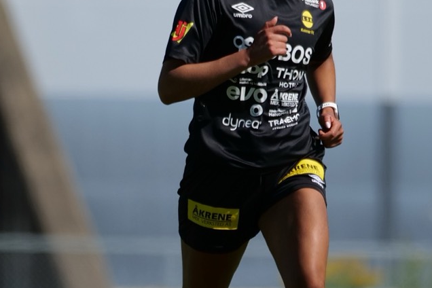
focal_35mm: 755
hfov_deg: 2.7
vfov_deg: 1.8
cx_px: 200
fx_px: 9059
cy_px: 160
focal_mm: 200
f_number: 2.8
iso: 320
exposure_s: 1/8000
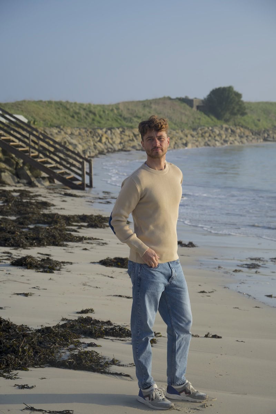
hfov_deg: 14.7
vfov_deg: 21.9
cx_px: 138
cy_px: 207
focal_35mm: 93
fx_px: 1069
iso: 100
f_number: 5.3
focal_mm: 62
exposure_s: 1/640
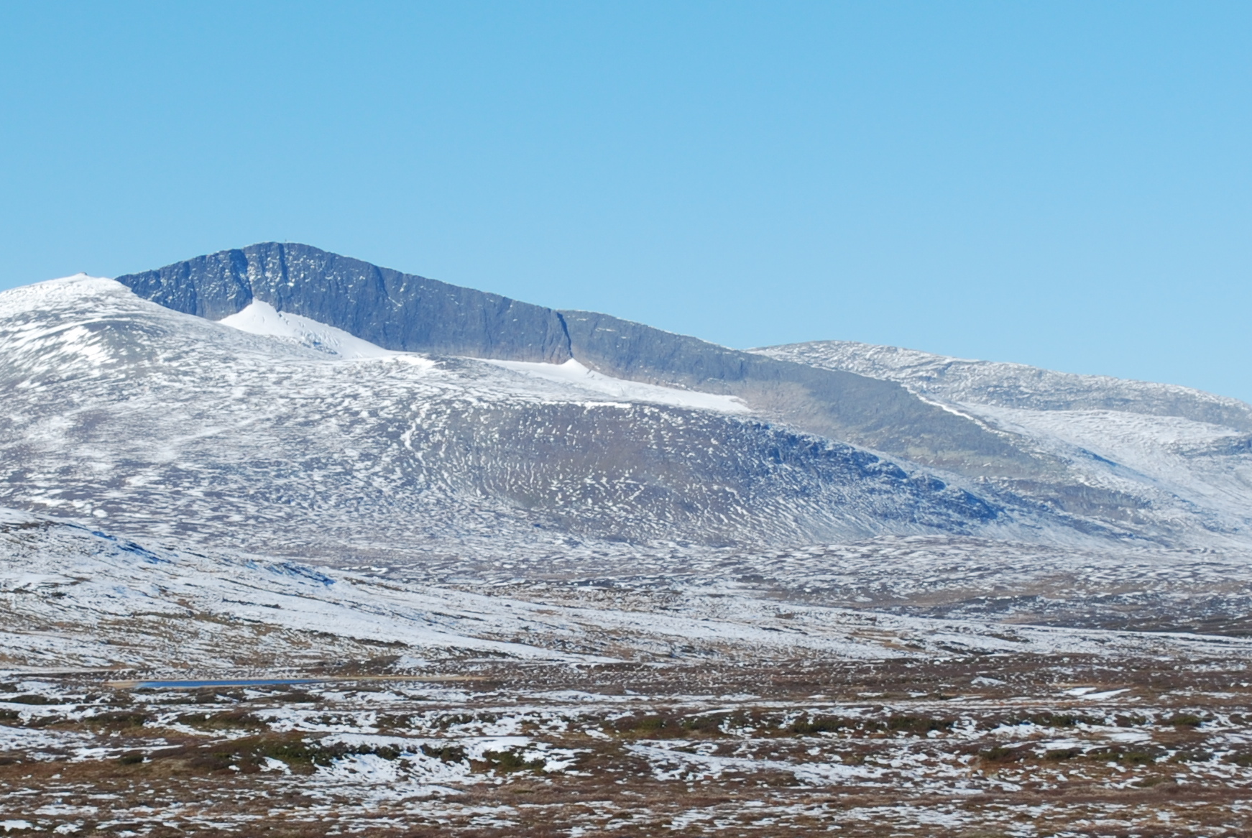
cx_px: 433
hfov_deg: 15.1
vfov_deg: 10.2
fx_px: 4700
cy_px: 424
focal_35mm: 135
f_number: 9
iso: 100
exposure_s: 1/320
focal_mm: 45
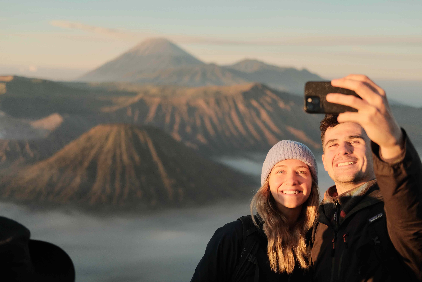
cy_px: 141
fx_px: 621
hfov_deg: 37.5
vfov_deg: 25.5
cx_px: 211
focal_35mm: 53
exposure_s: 1/125
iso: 800
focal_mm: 35
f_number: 2
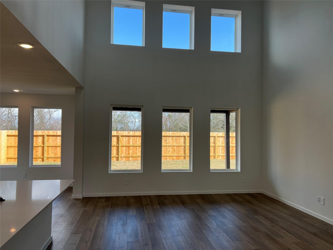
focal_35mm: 26
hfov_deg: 67.3
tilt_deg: +0.4
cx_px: 166
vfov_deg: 53.1
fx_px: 250
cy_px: 125
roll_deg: -0.2
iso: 50
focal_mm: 5.7
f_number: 1.5
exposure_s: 1/419
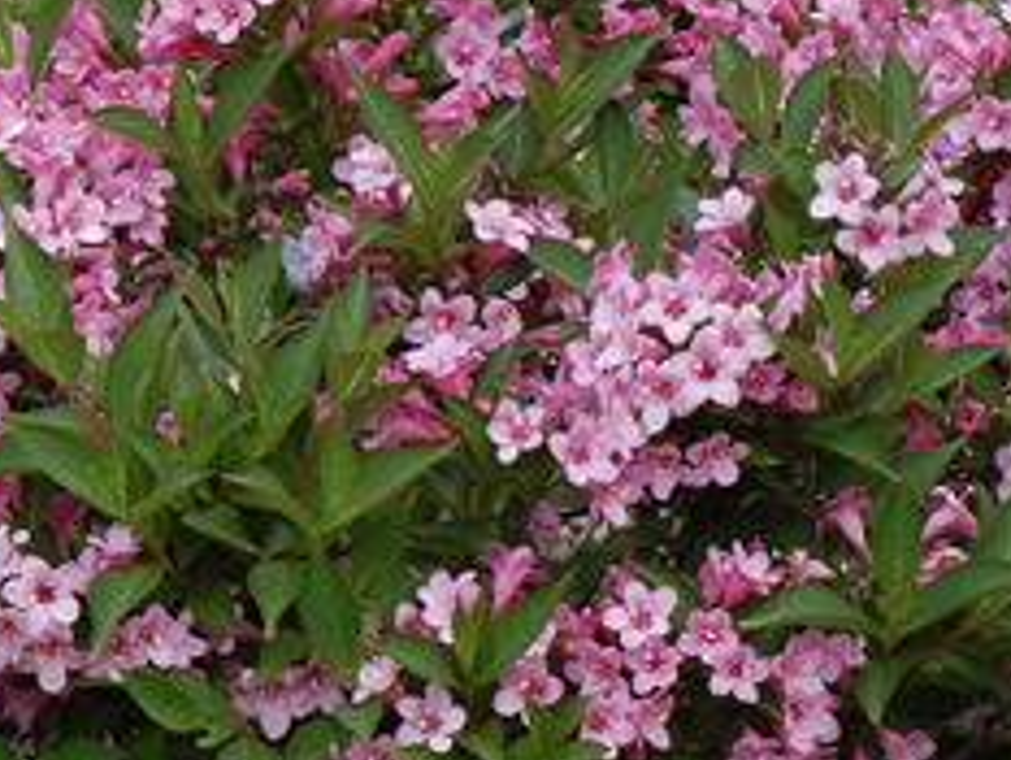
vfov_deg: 4.3
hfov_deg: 5.7
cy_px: 326
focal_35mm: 350
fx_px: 10231
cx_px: 343
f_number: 11
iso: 800
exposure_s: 1/125
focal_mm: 105
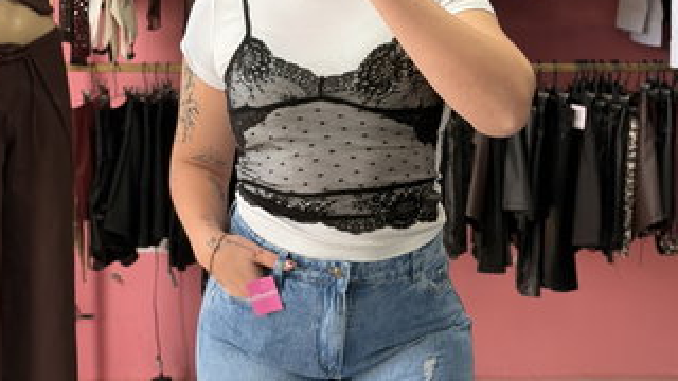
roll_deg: -0.4
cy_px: 183
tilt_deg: -12.8
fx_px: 1564
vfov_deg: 13.9
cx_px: 358
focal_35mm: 87
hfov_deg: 24.5
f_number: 1.78
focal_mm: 6.76
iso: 100
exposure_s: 1/110
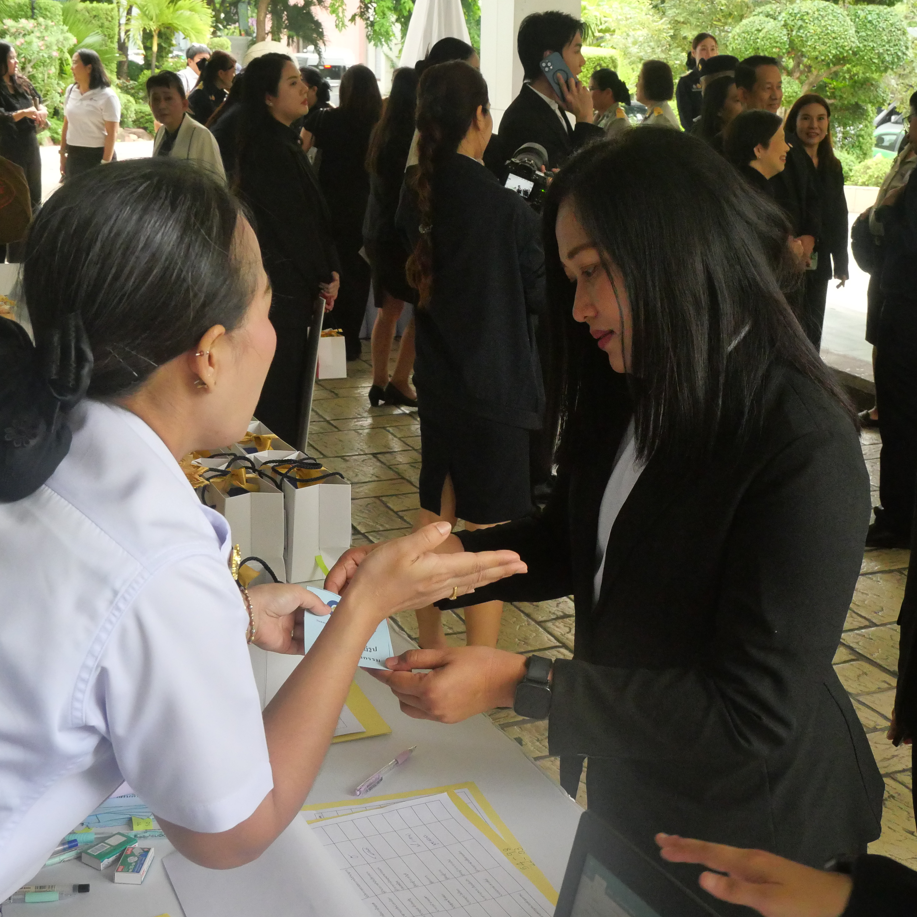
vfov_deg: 37.6
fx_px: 1349
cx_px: 528
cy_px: 455
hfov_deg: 37.5
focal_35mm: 45
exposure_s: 1/320
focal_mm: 17
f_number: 6.3
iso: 3200
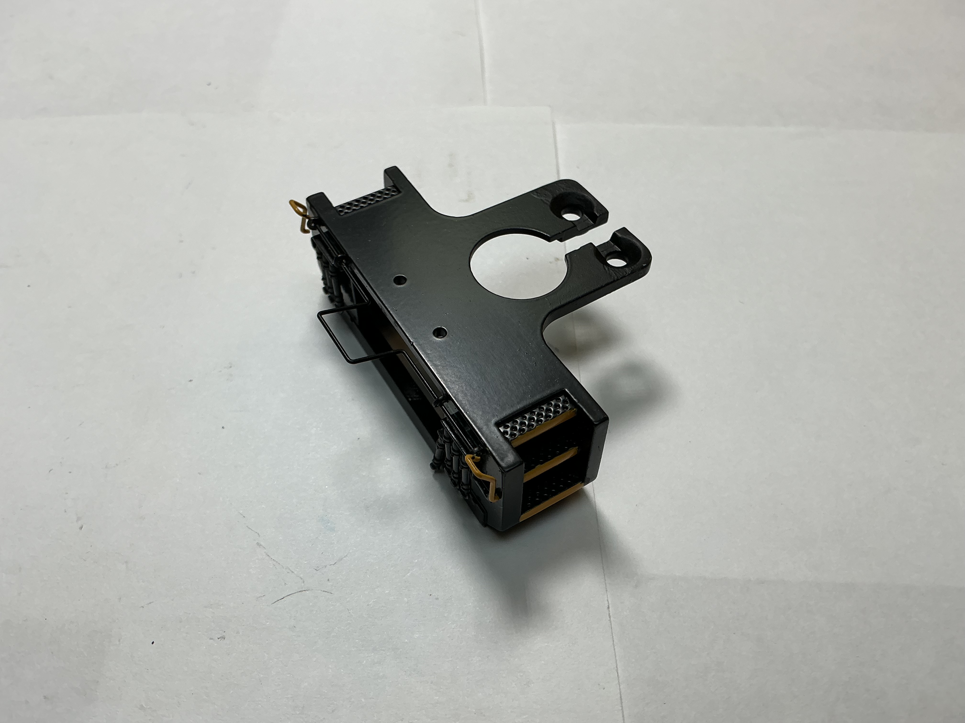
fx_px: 808
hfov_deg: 61.7
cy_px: 362
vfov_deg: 48.2
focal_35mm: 29
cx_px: 482
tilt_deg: -54.6
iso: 20
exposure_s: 1/217
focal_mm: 3
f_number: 1.8
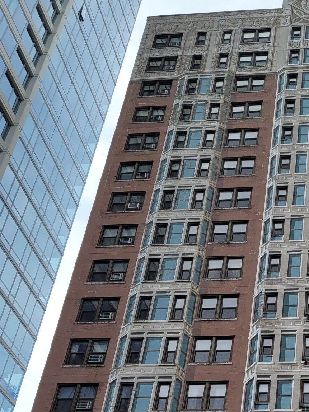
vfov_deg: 31.6
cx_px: 308
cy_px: 376
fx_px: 690
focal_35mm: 58
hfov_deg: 24.1
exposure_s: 1/1756
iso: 40
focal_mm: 5.4
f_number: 1.8
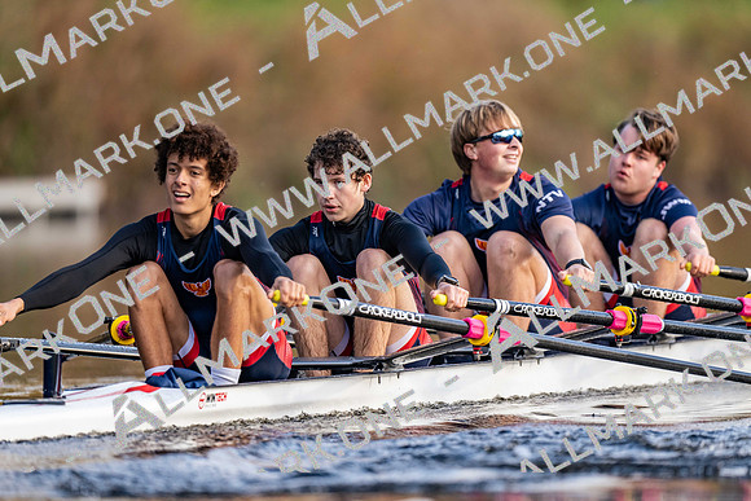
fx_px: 12519
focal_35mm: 600
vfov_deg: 2.3
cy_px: 250
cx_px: 376
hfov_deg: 3.4
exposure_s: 1/2500
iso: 1250
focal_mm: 600
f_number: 4
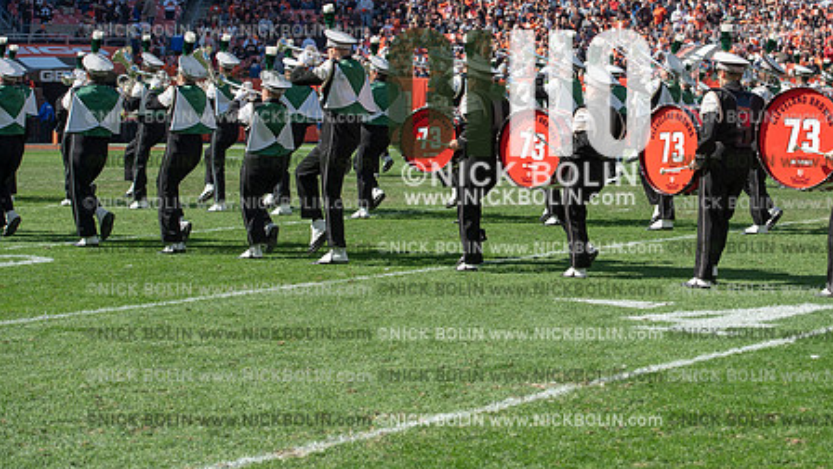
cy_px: 118
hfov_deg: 22.4
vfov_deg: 12.7
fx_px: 2098
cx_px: 519
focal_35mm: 95
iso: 400
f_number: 5
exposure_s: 1/2000
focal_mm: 70
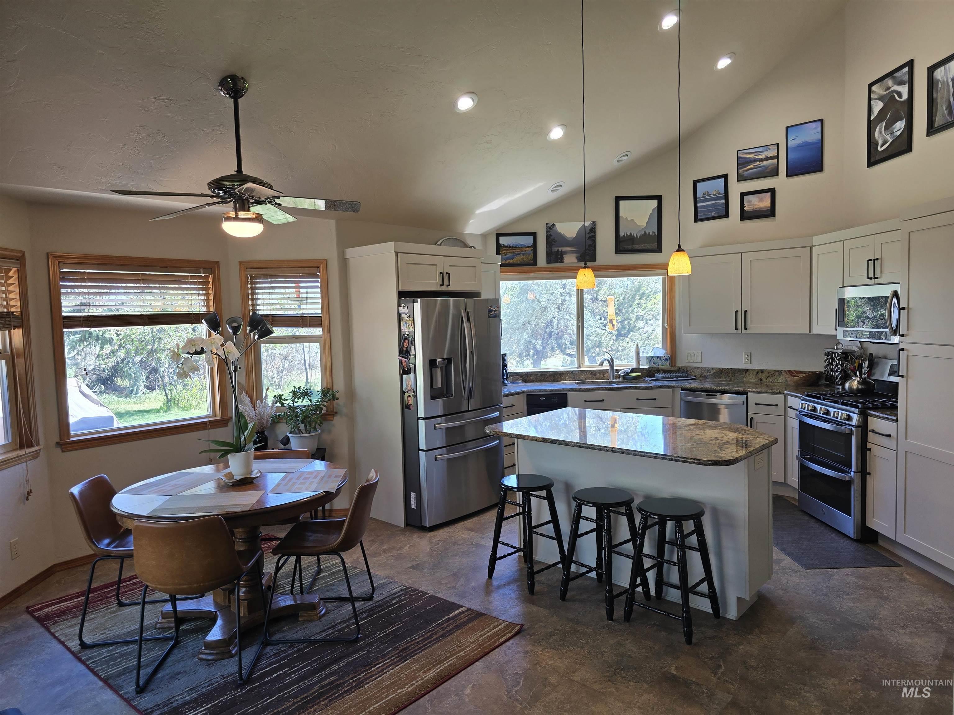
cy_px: 358
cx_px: 477
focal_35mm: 23
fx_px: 634
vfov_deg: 58.9
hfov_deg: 73.9
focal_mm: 6.3
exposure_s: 1/120
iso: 40
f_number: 1.7
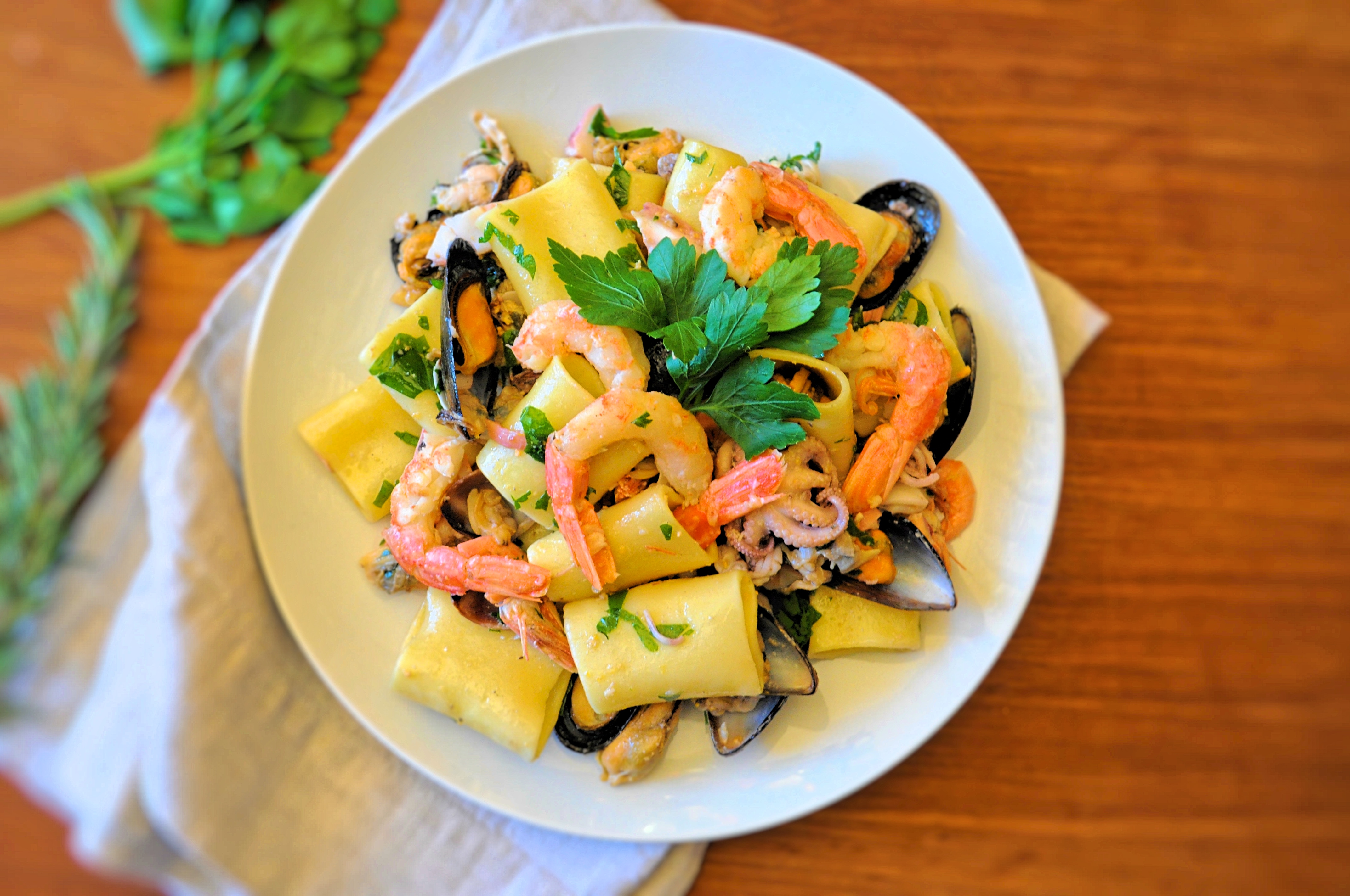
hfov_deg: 49.6
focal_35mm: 39
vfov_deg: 34.1
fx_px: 1461
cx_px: 675
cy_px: 448
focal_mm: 26
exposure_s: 1/30
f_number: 4.2
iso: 1000
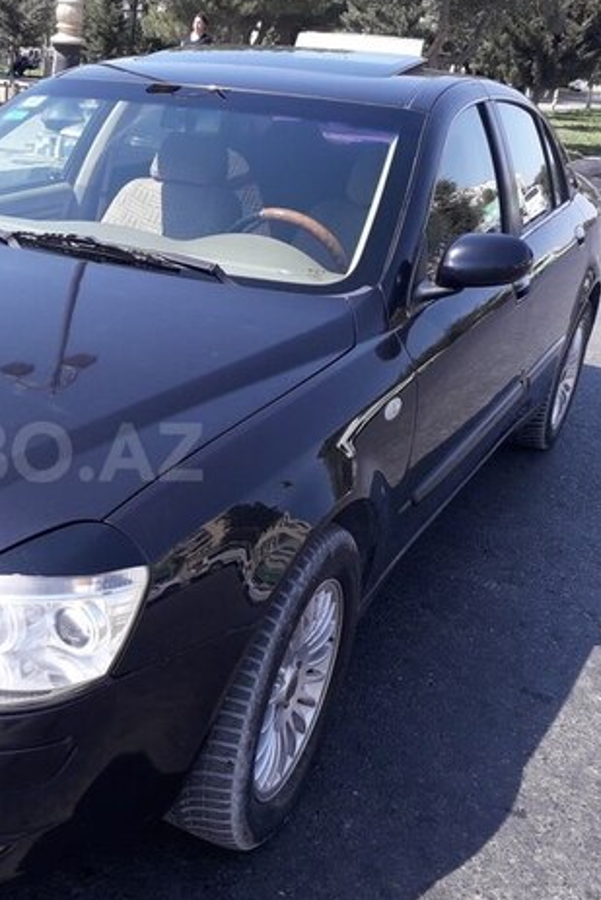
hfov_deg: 31.0
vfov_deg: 48.4
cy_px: 452
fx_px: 1001
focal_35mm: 40
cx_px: 4
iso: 40
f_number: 1.9
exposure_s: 1/706
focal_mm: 3.6
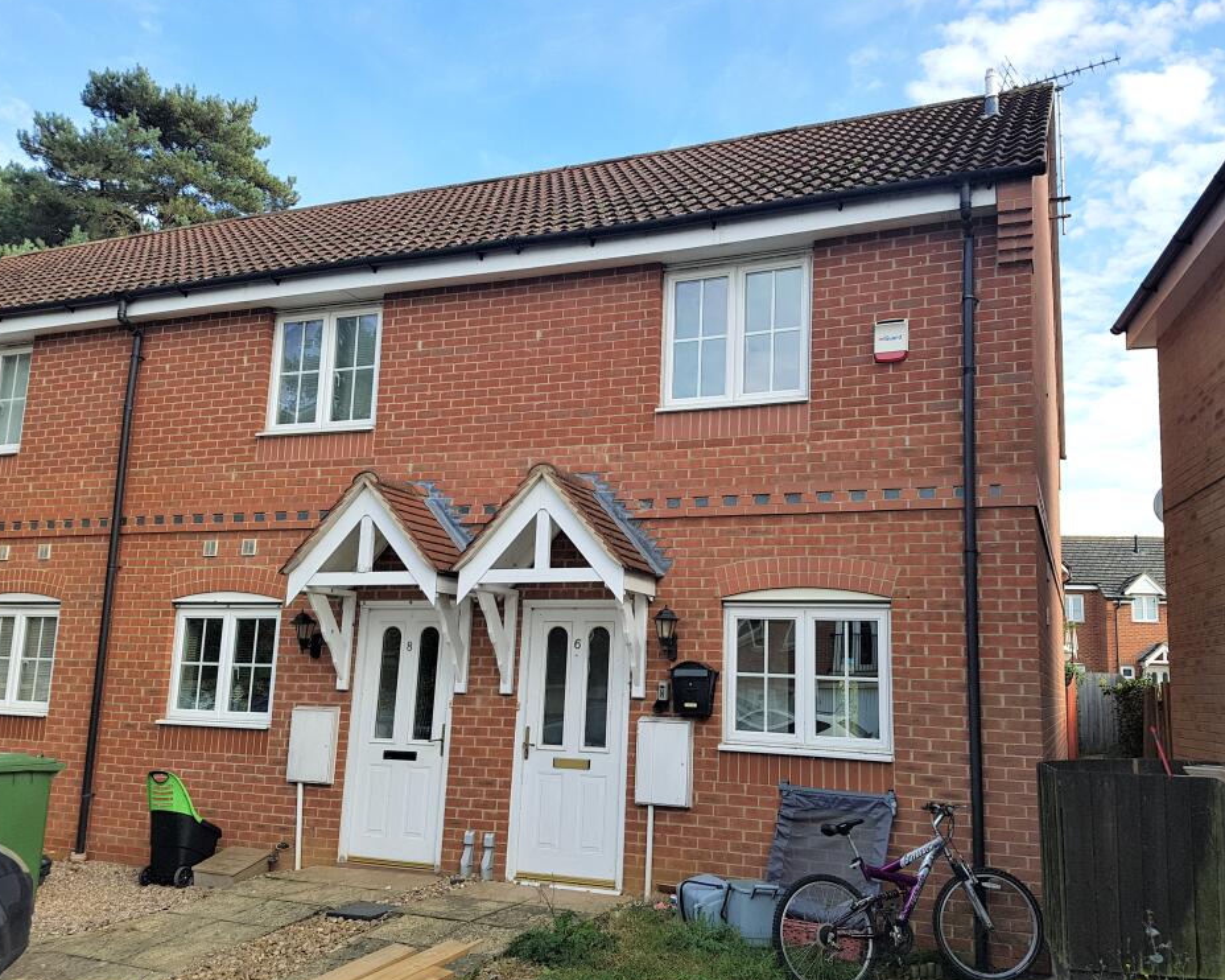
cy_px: 489
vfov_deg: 51.5
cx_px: 656
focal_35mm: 28
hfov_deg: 62.2
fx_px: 1015
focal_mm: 4.2
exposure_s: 1/1020
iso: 50
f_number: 1.7
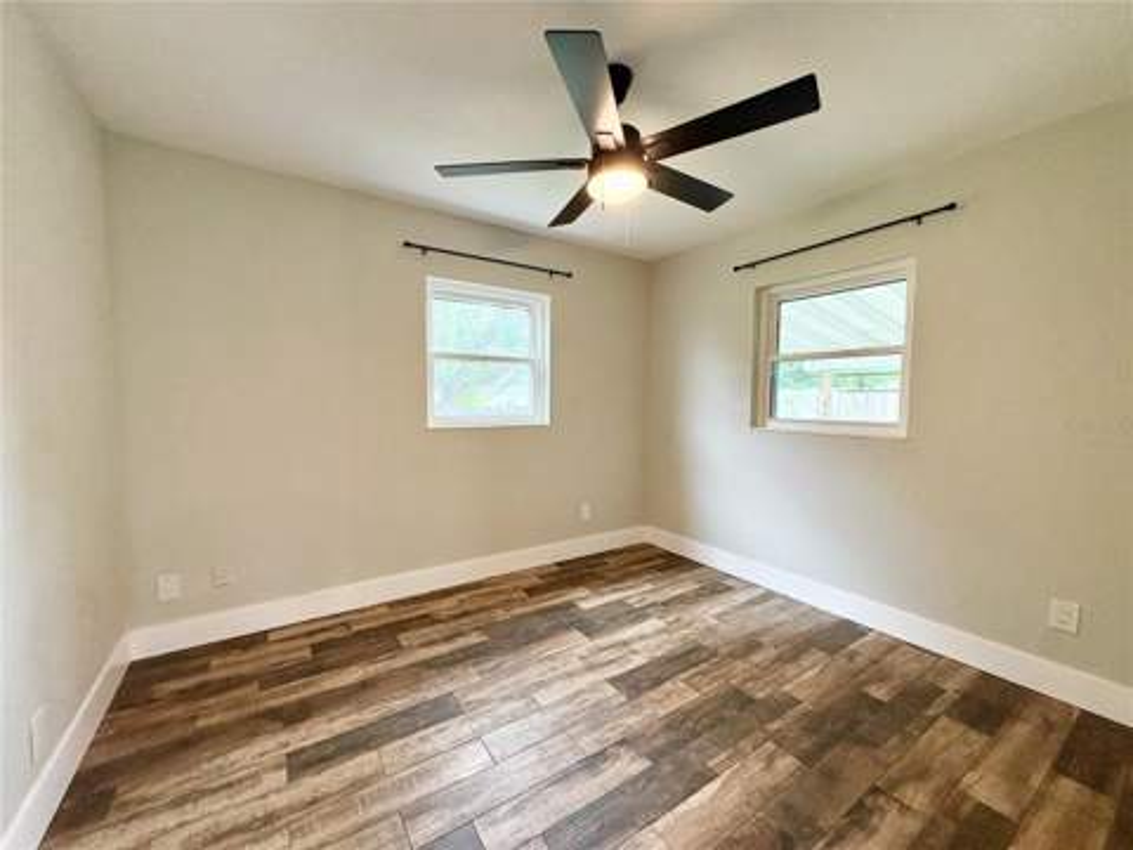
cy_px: 425
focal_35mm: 14
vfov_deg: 85.7
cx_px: 566
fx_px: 458
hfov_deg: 102.1
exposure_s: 1/120
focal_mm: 2.22
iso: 400
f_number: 2.2
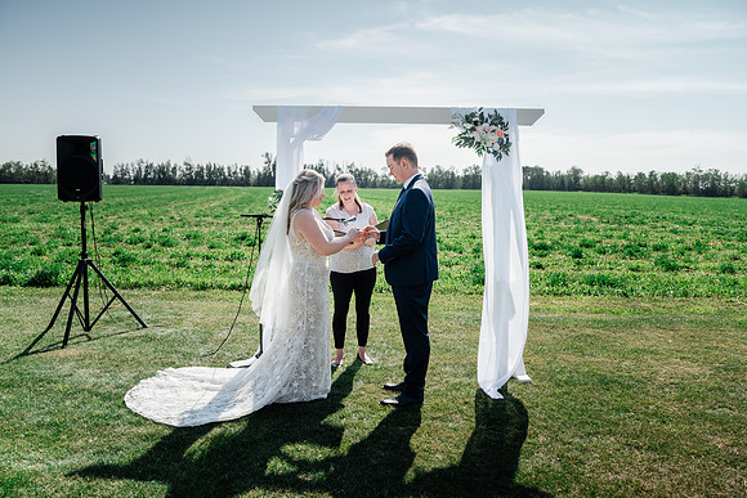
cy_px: 249
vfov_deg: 46.4
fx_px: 581
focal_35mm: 28
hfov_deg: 65.5
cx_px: 374
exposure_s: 1/200
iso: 250
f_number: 4.5
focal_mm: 28
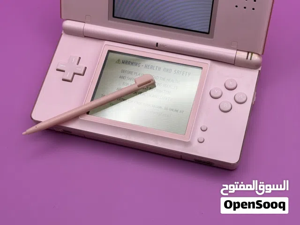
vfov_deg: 30.3
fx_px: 416
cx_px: 150
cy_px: 112
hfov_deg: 39.7
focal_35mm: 48
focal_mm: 6.76
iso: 64
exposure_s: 1/318
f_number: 1.78
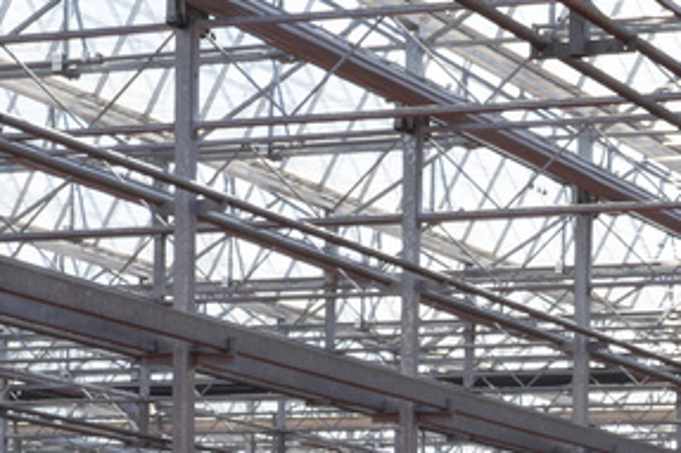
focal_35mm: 156
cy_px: 948
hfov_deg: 13.0
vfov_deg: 8.3
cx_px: 644
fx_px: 2949
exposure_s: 1/80
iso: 100
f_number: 14
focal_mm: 35
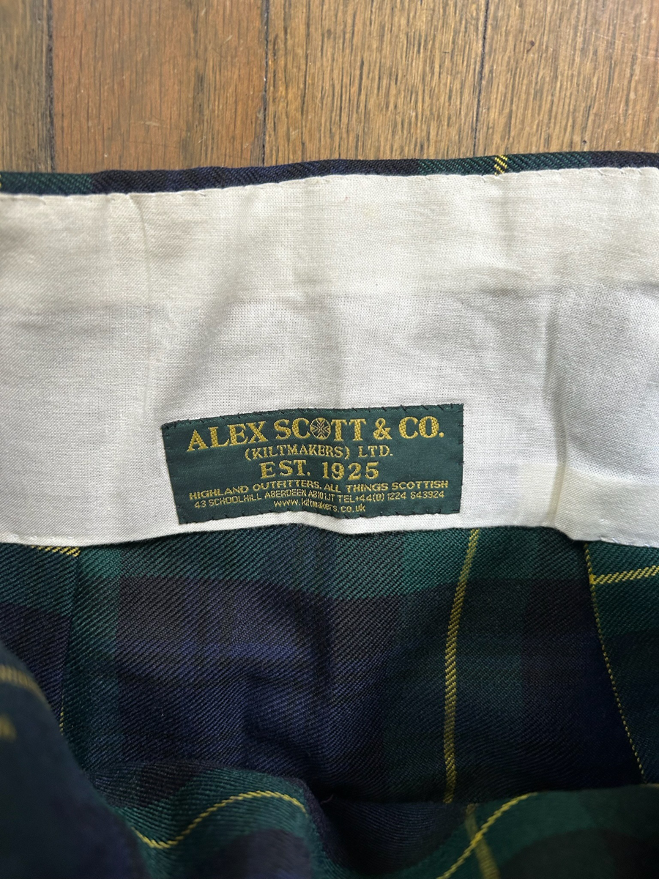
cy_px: 440
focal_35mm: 26
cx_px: 330
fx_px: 660
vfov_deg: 67.3
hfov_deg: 53.1
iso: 125
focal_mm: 5.7
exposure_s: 1/60
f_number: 1.5
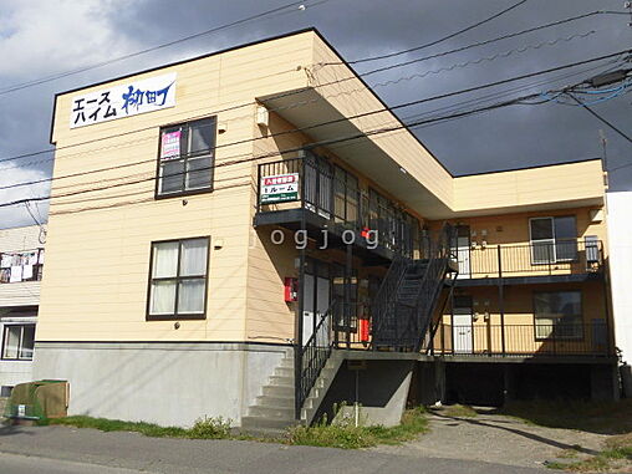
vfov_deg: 44.2
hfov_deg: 56.8
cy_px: 237
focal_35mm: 32
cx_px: 316
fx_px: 584
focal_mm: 5.81
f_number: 8.8
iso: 100
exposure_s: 1/320
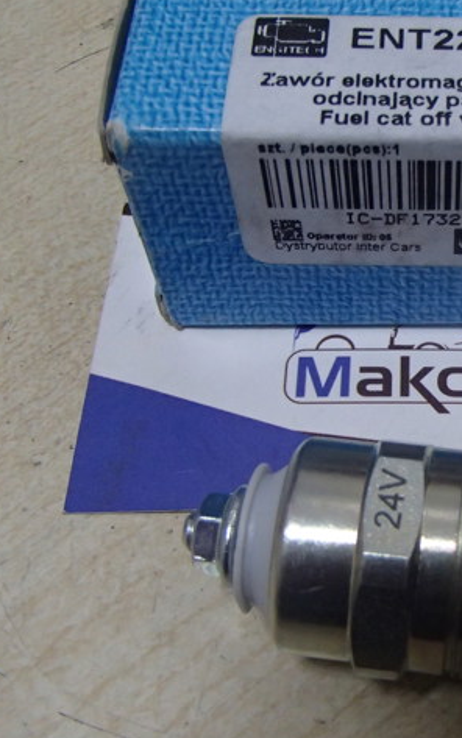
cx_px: 453
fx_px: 1067
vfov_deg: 38.2
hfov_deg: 23.5
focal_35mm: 53
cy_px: 369
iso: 800
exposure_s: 1/80
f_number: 4.7
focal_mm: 6.64
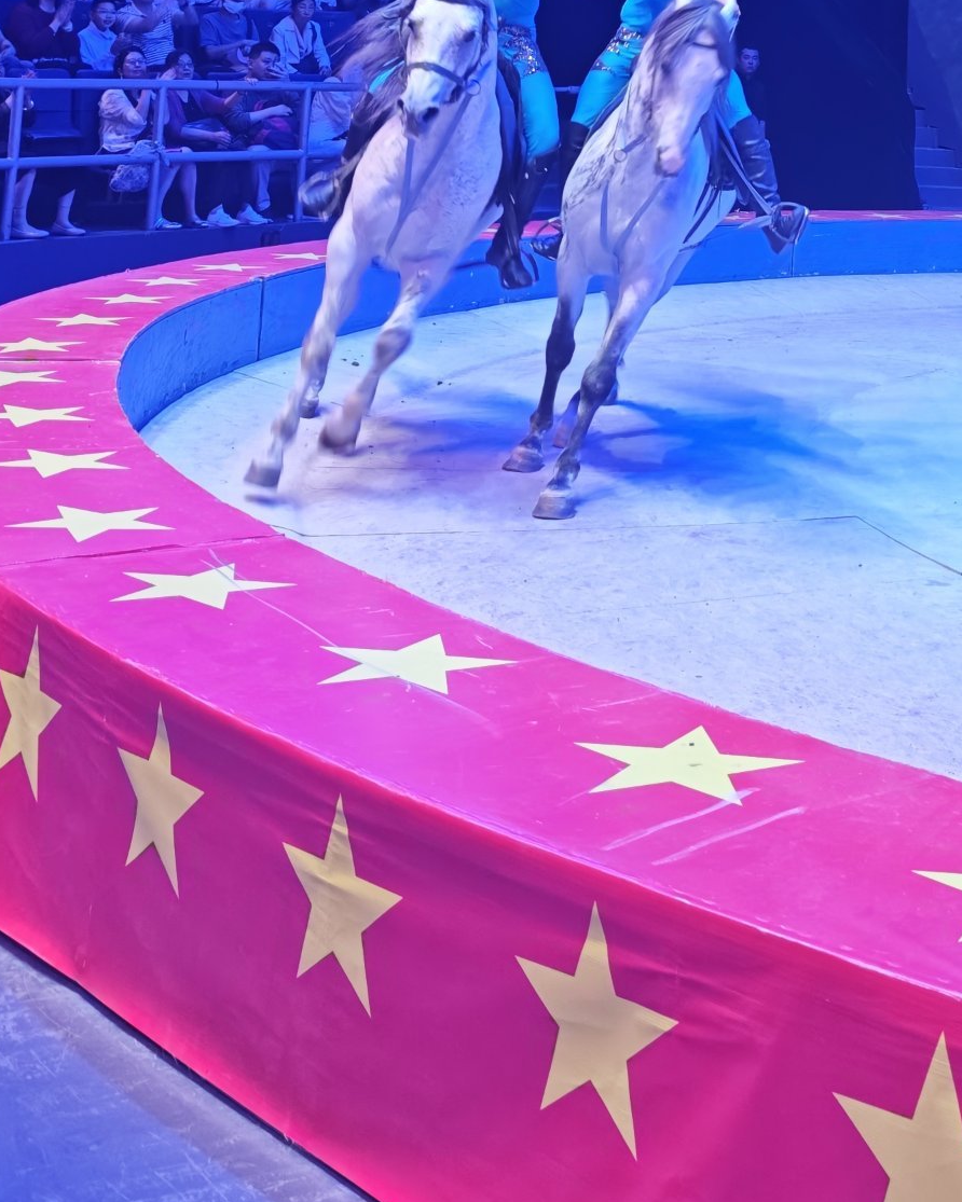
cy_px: -229
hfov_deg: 26.9
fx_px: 1957
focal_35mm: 55
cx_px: 815
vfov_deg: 29.5
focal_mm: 6.68
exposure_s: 1/60.2
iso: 80
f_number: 1.44
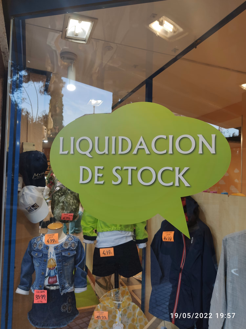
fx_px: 246
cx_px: 123
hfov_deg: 53.1
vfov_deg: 67.3
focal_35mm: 26
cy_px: 164
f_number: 1.75
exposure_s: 1/100
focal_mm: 4.75
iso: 120
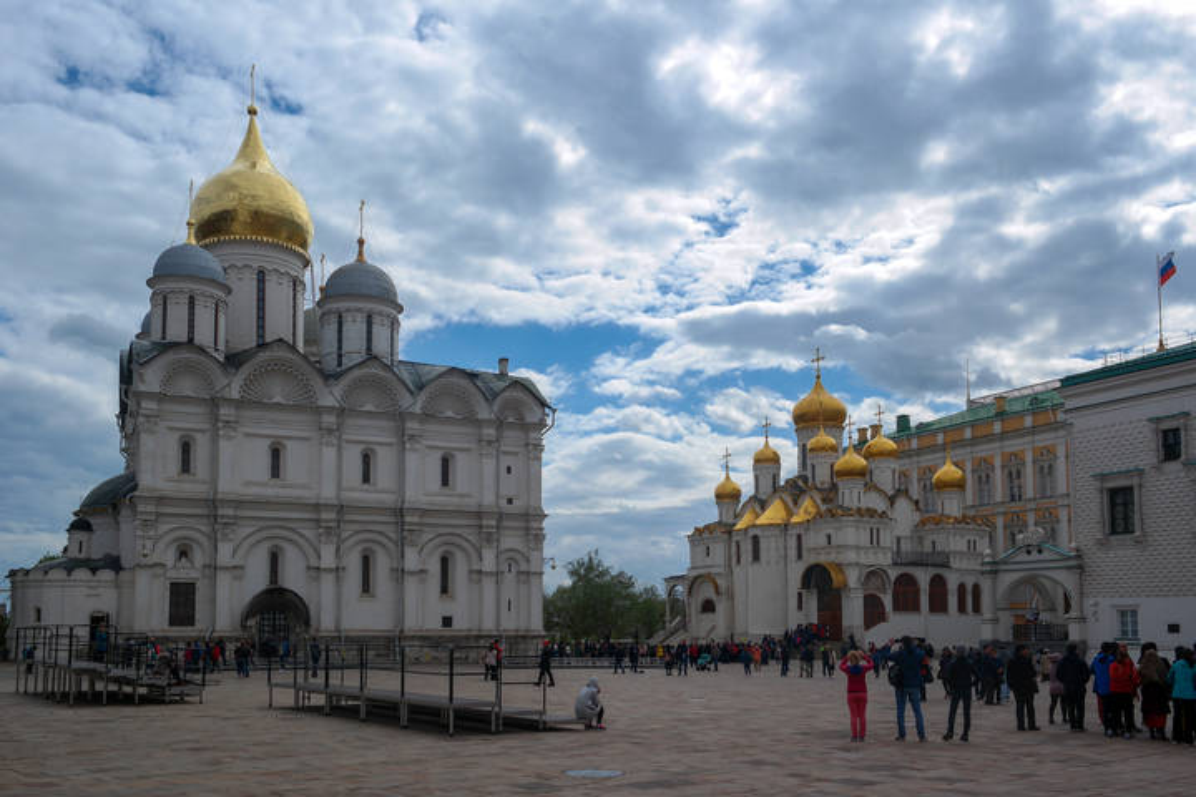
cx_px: 598
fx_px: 997
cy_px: 398
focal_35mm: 30
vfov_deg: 43.6
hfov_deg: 61.9
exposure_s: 1/500
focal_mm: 20
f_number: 8
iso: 100
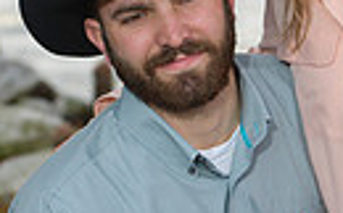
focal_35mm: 409
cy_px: 210
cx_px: 307
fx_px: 3820
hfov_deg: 5.1
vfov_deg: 3.2
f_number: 3.5
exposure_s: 1/250
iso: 250
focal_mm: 116
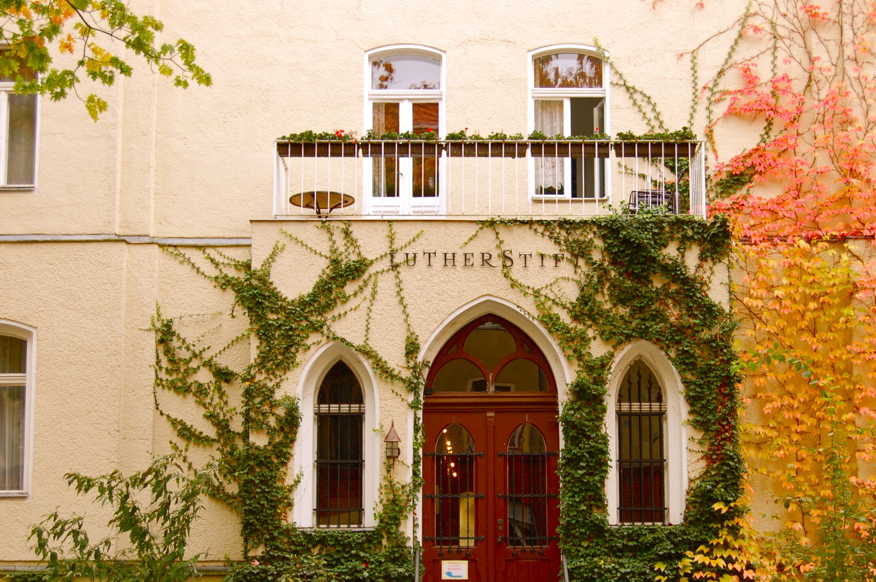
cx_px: 491
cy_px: 342
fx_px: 1629
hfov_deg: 30.1
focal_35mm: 67
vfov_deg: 20.3
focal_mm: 38
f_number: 5.6
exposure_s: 1/125
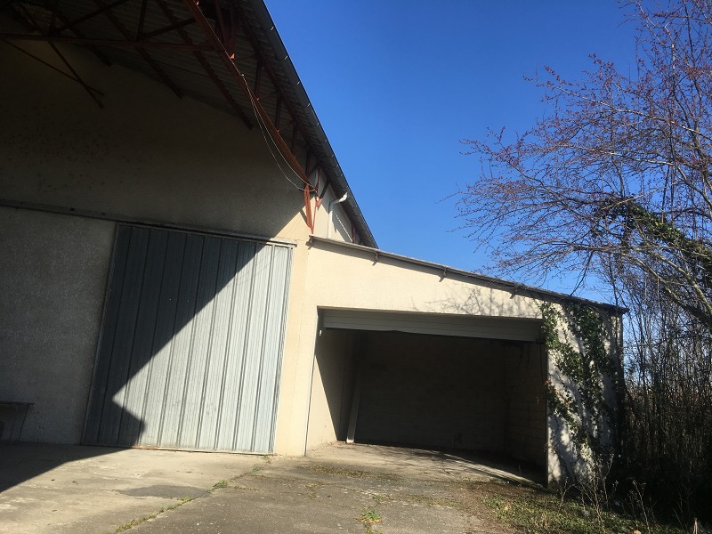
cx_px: 356
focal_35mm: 29
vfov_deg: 48.2
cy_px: 267
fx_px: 596
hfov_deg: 61.7
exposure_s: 1/1748
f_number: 2.2
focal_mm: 4.15
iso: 25
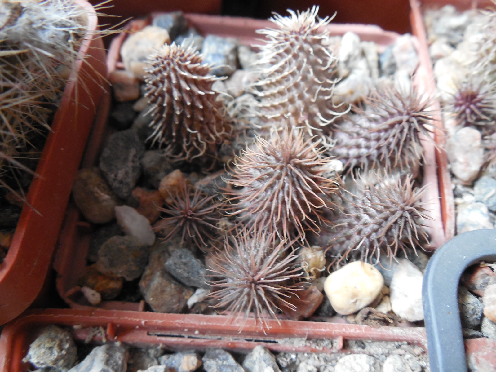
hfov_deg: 58.4
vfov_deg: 45.4
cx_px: 248
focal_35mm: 31
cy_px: 186
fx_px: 444
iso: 400
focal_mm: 5.6
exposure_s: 1/10
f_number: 3.6
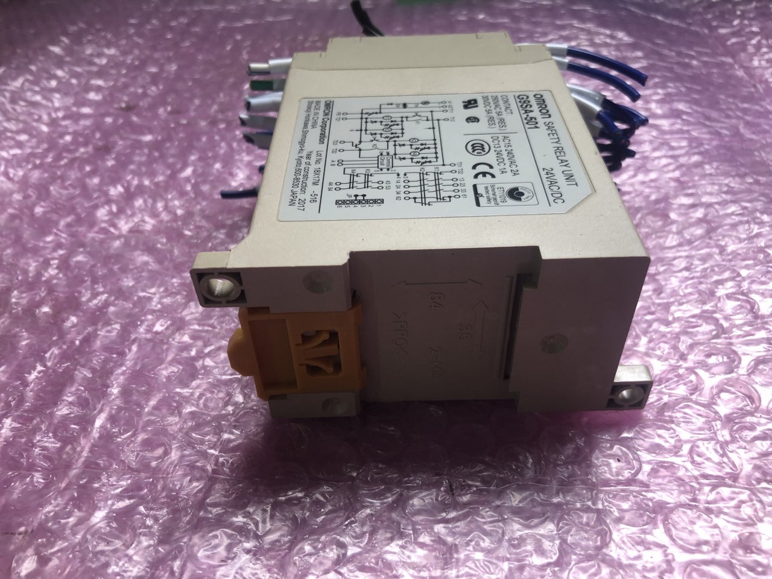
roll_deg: +1.9
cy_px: 290
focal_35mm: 28
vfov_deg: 49.7
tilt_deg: -39.4
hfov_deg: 63.4
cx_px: 386
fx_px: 624
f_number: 1.8
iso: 25
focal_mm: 3.99
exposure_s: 1/30
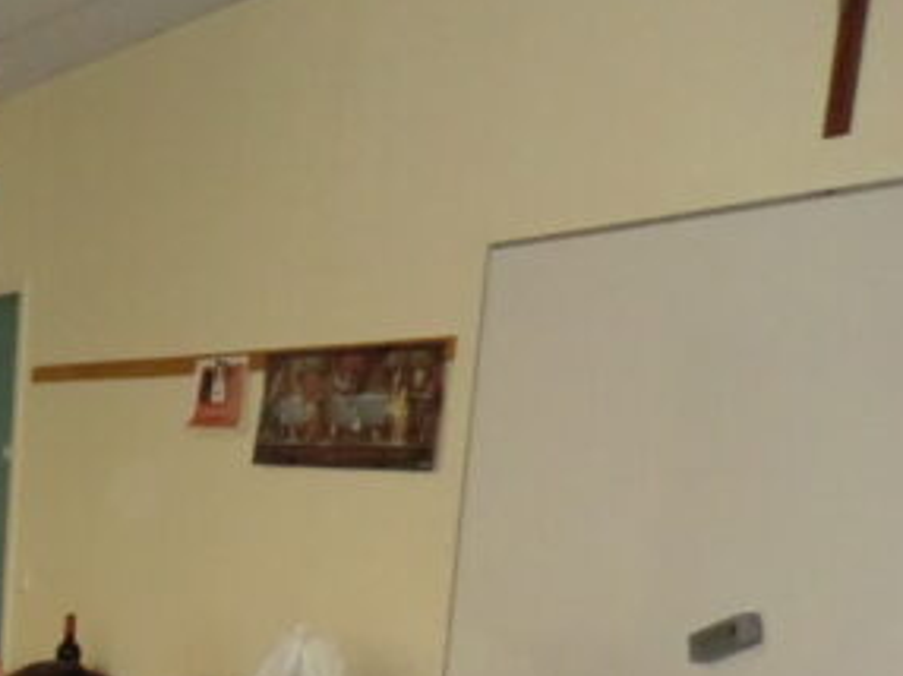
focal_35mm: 86
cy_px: 973
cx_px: -704
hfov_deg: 18.2
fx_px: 2242
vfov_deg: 15.9
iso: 400
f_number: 3.2
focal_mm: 4.3
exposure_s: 1/60
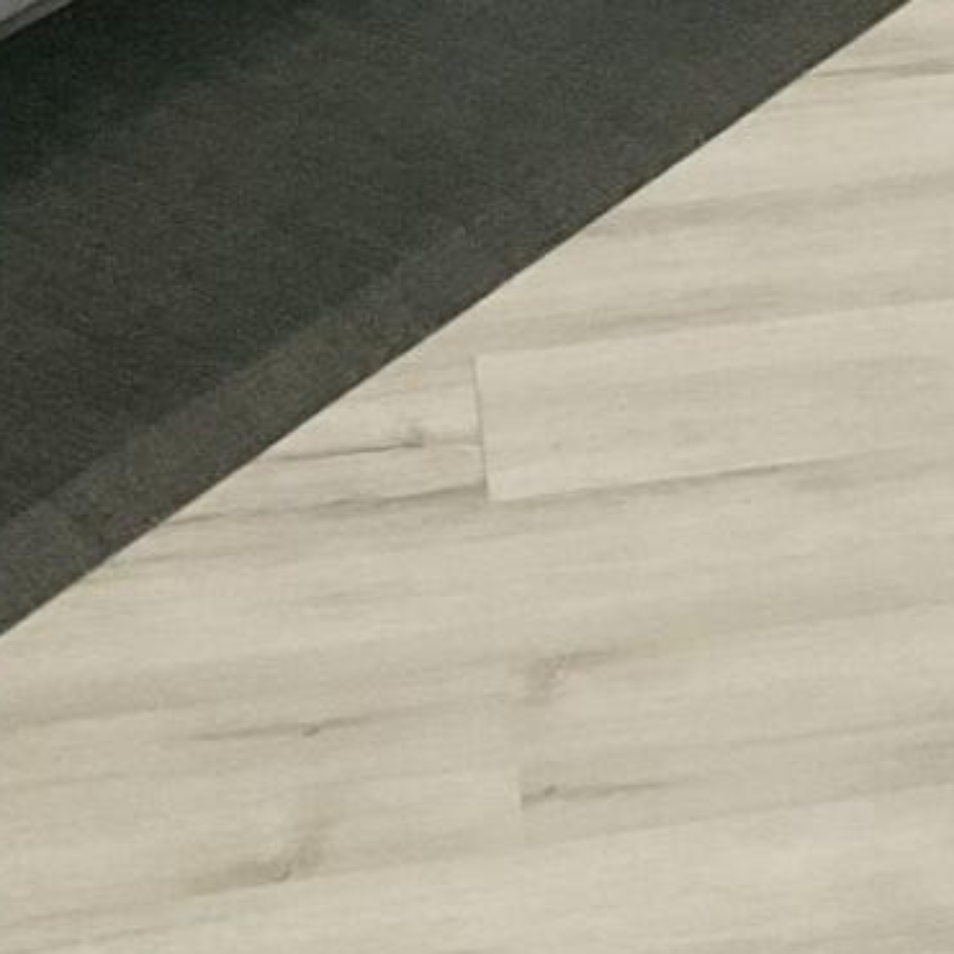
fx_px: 4303
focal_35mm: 138
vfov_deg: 10.7
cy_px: -1399
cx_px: 1239
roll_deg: -1.8
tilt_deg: -8.4
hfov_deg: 12.3
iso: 80
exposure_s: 1/60
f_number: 1.8
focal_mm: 3
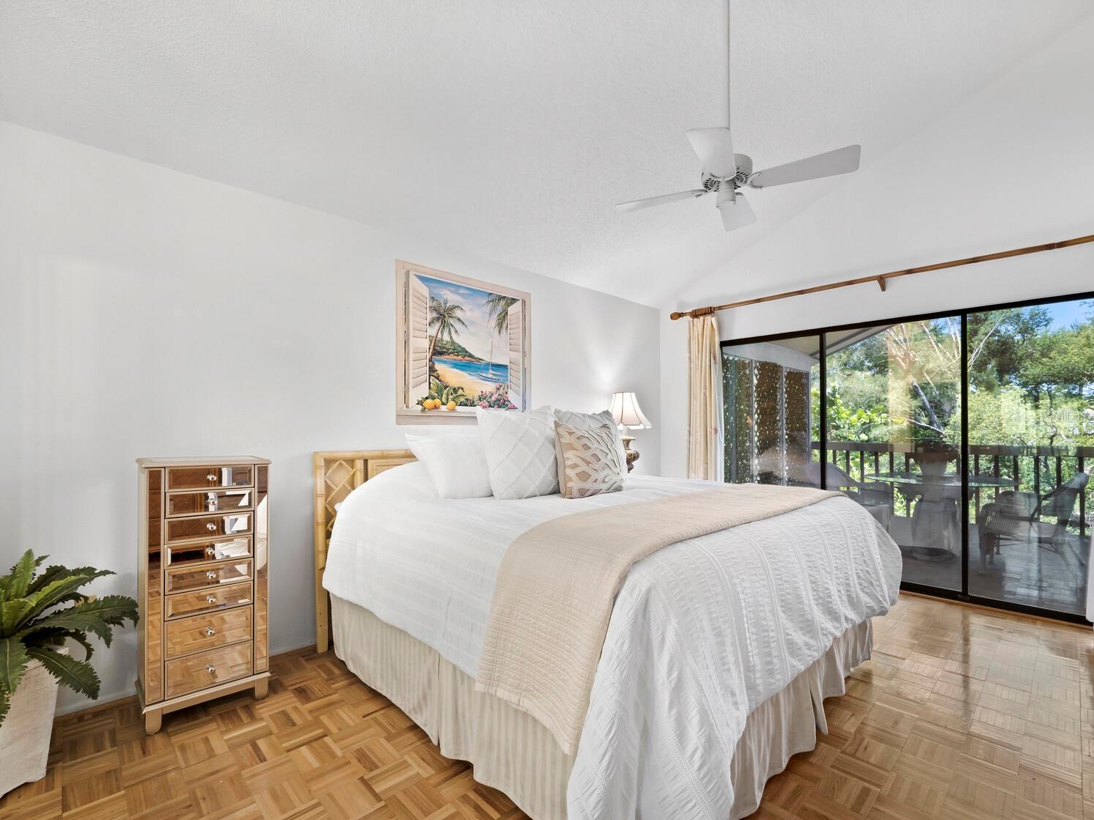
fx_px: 474
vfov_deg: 81.7
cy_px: 415
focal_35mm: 15
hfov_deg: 98.1
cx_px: 526
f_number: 11
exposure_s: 1
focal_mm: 7
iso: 320
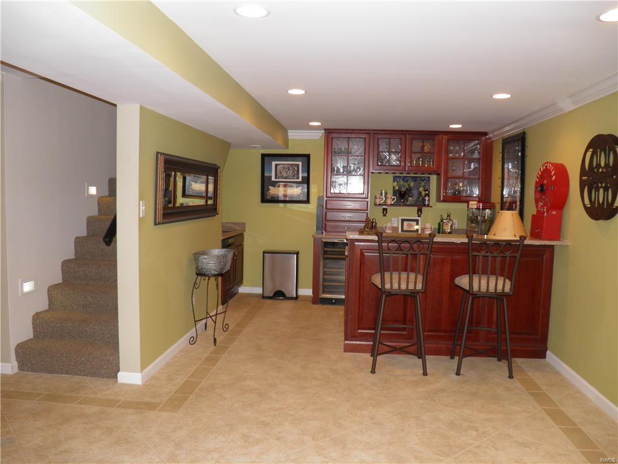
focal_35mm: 28
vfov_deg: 49.7
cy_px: 232
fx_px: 500
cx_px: 309
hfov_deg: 63.4
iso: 100
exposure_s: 1/30
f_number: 2.8
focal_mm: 4.9
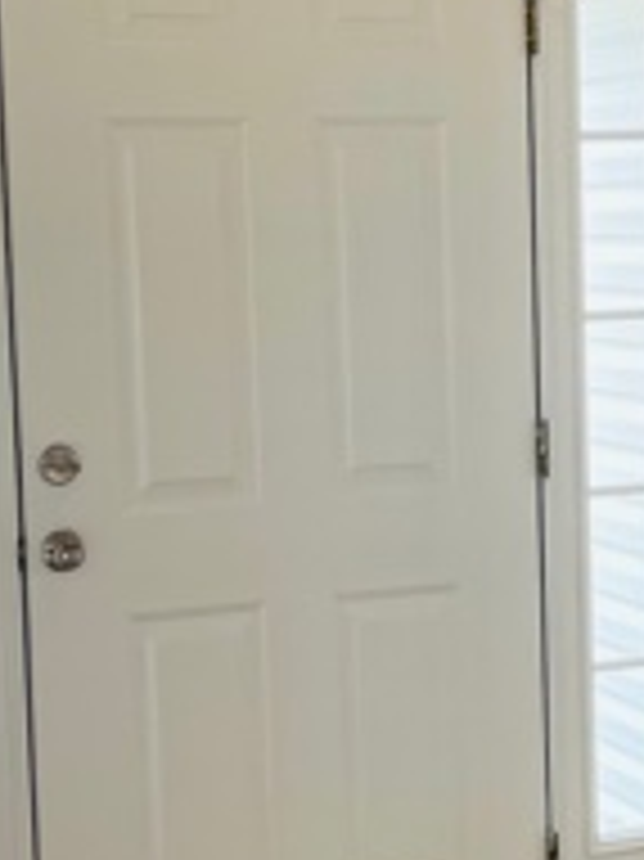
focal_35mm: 87
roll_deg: -0.7
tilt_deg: -3.3
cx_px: 482
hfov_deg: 16.9
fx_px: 2160
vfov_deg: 22.5
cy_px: 410
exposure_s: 1/120
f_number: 1.6
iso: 80
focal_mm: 5.1
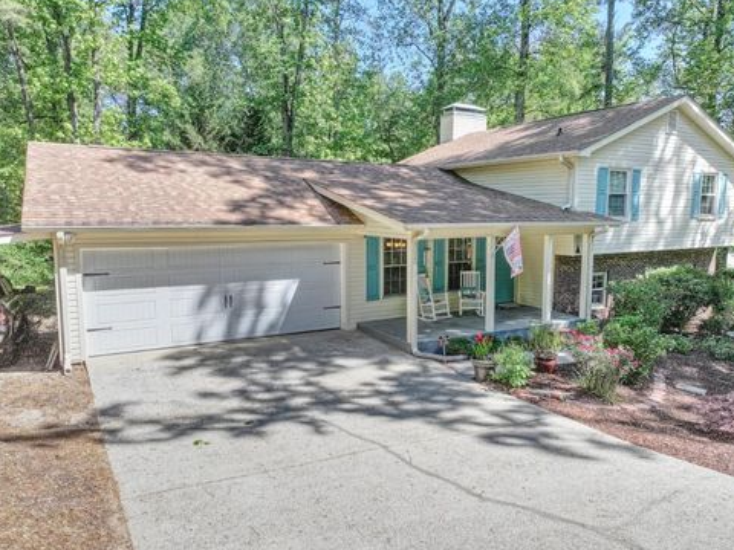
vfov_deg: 54.9
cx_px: 379
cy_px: 274
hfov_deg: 69.4
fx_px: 530
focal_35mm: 25
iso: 140
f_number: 2.8
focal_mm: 12.3
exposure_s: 1/2000
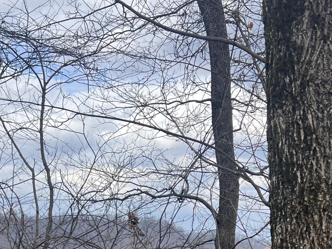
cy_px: 296
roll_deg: -1.4
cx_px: 154
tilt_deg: -1.7
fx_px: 652
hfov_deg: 28.6
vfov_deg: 20.3
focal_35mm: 68
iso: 50
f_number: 1.5
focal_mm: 5.7
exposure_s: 1/2299
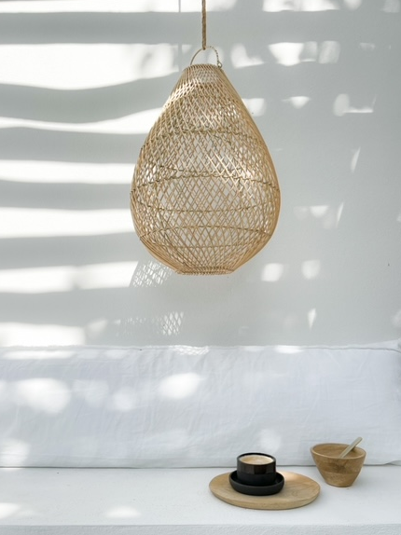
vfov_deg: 61.6
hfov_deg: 48.2
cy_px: 288
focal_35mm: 29
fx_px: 448
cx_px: 197
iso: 50
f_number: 1.6
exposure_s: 1/2900
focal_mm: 5.1
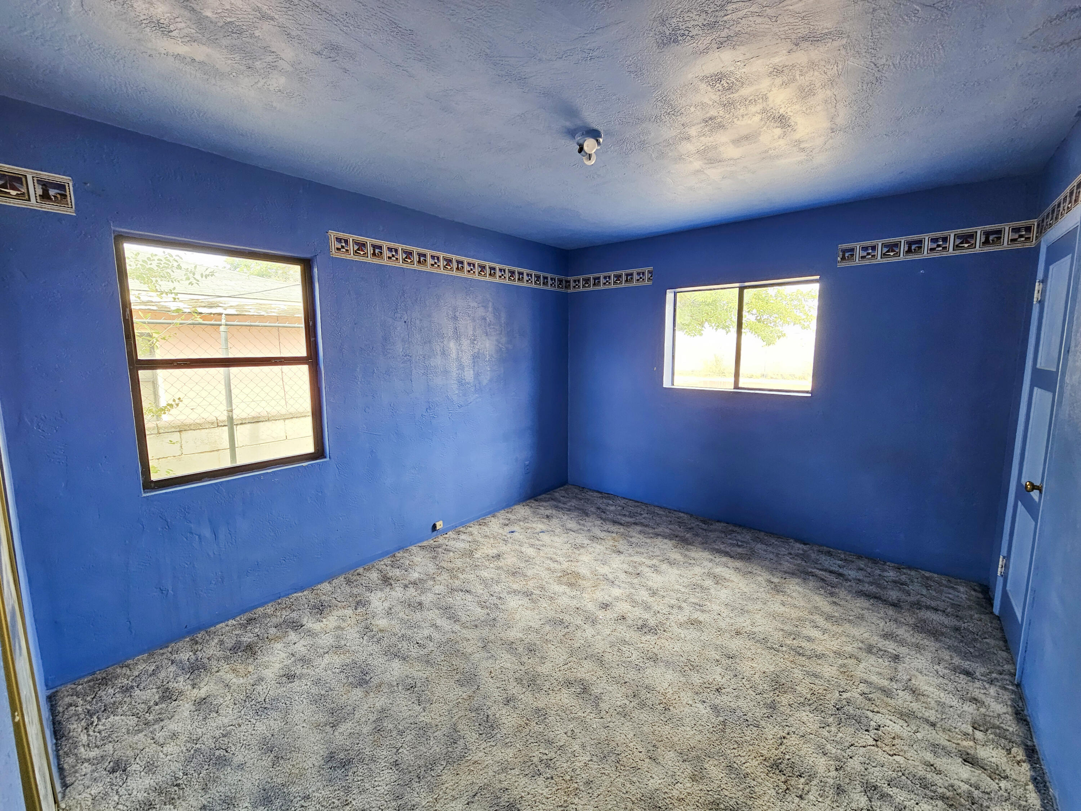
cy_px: 406
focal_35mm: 13
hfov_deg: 106.2
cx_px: 540
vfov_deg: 89.9
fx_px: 406
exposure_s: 1/60
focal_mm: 2.2
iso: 125
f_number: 2.2
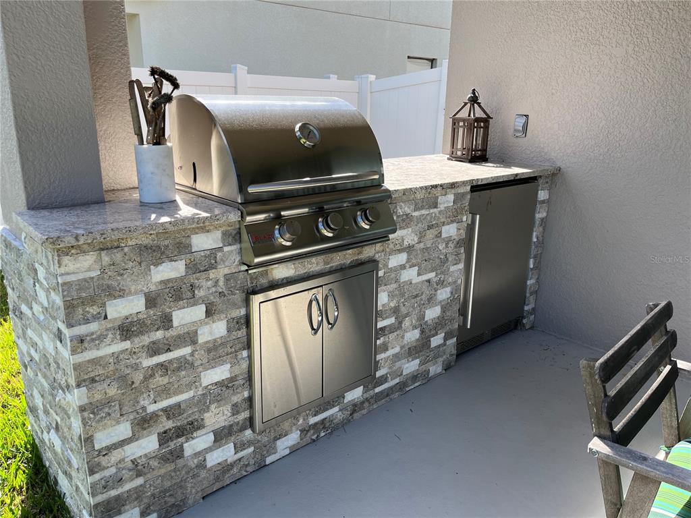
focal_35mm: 26
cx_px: 346
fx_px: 519
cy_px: 259
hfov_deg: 67.3
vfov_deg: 53.1
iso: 50
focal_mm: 5.1
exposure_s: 1/1009
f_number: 1.6
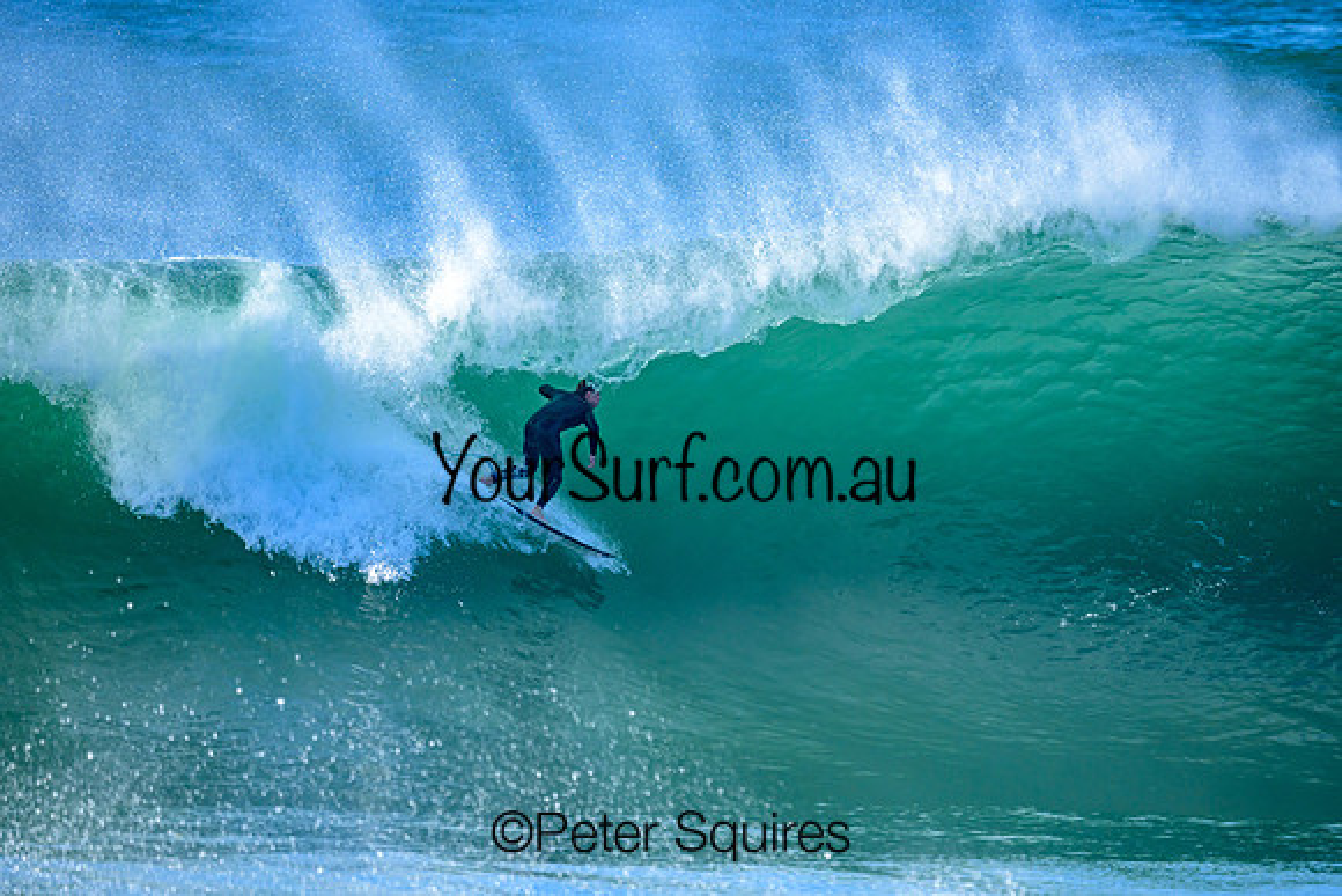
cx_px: 671
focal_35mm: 800
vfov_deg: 1.7
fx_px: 29828
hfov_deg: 2.6
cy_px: 448
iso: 900
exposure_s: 1/2000
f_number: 8
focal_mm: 800
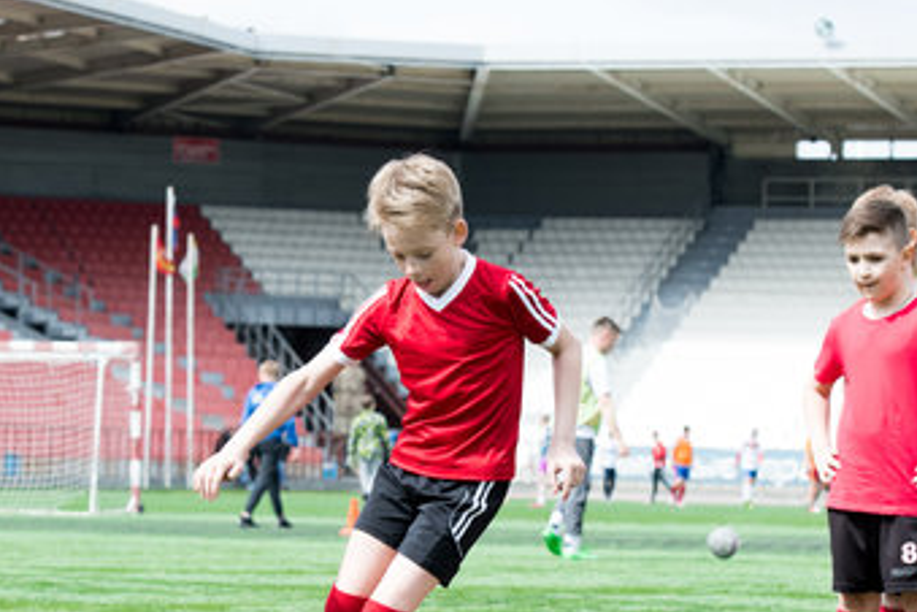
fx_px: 4203
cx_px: 446
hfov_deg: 12.5
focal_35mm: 165
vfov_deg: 8.3
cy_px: 519
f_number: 5.6
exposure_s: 1/1600
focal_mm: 70
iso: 640
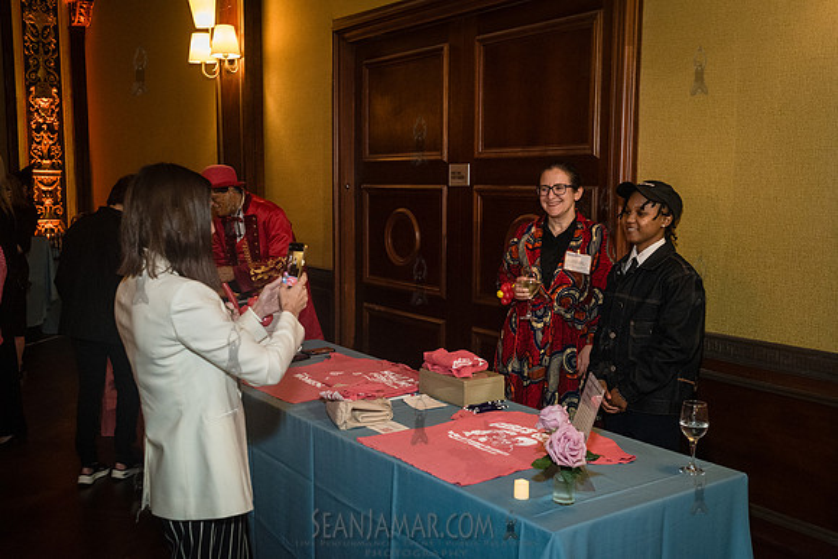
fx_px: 815
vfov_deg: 37.9
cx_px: 419
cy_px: 280
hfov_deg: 54.4
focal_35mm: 35
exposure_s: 1/200
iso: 5000
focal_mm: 35
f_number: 4
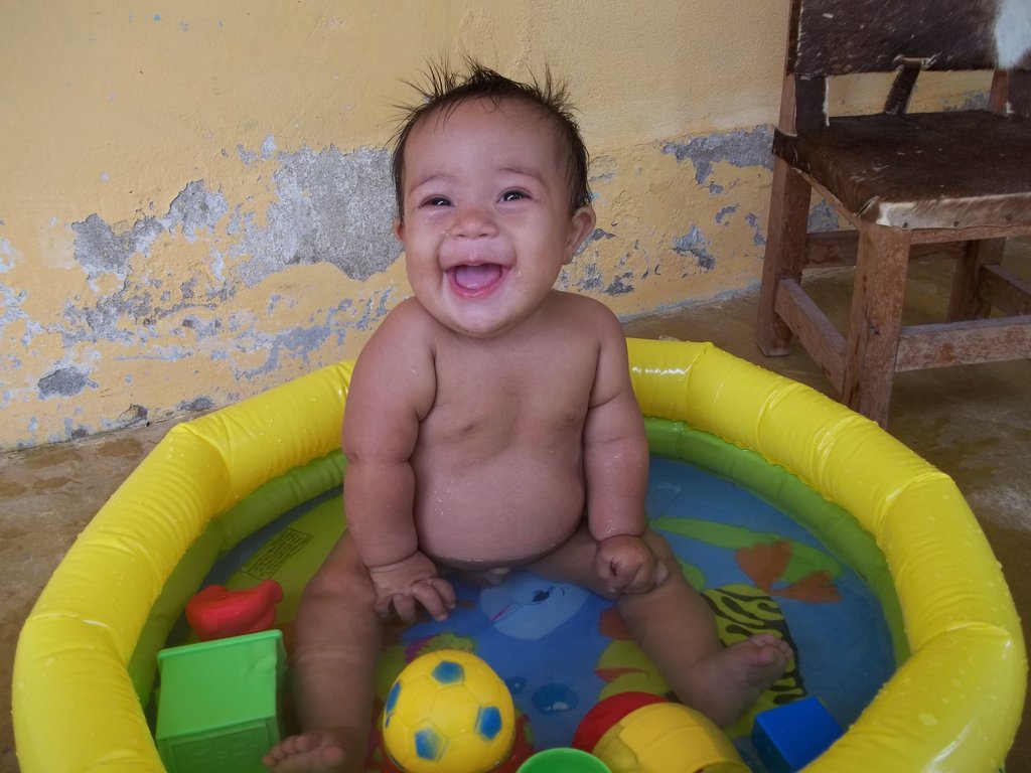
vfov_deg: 44.2
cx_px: 516
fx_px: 953
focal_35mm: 32
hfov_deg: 56.8
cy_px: 386
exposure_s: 1/125
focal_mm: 5.7
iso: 64
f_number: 2.9
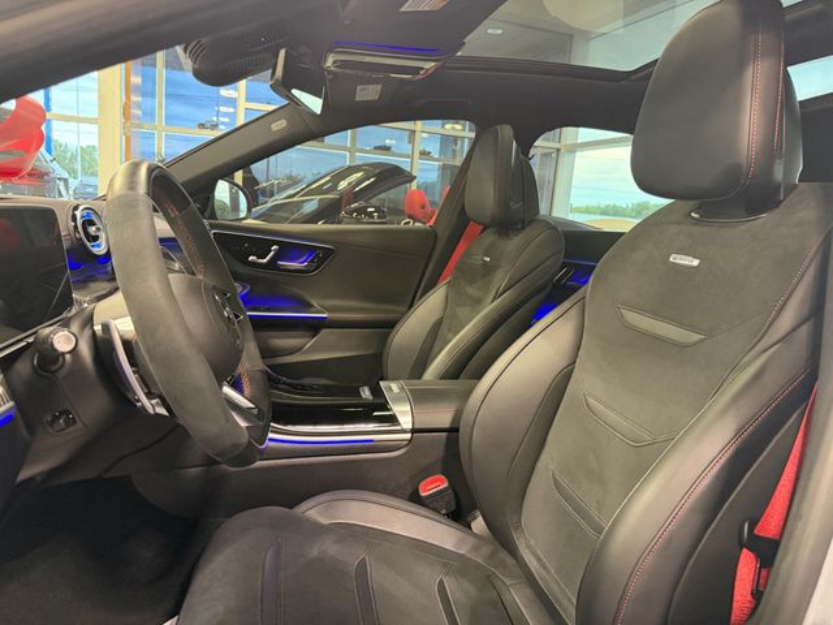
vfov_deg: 56.8
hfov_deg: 71.6
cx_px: 416
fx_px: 578
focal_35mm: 24
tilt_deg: -9.4
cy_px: 312
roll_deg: -4.1
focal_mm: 6.76
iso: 800
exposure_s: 1/60
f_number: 1.78
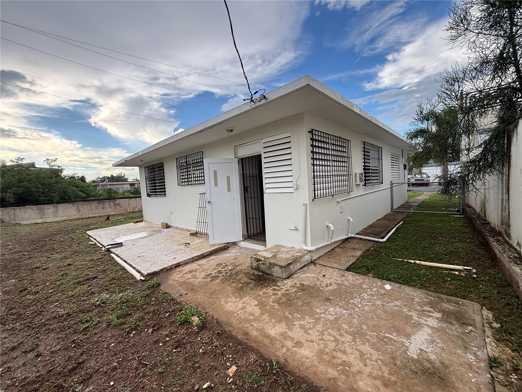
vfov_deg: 85.7
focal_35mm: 14
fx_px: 211
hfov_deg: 102.1
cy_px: 196
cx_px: 261
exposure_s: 1/255
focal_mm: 2.22
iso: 50
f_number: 2.2
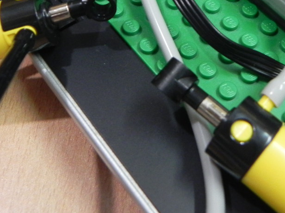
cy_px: 10
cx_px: 192
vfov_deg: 25.9
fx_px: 445
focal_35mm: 54
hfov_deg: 35.2
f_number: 2.8
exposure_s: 1/16.2
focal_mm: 4.6
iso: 400
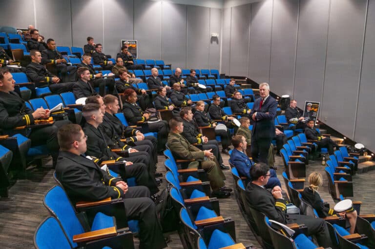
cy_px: 124
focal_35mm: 32
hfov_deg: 58.7
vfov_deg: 41.1
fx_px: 333
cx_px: 188
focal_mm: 32
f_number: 5
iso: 1600
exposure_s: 1/125
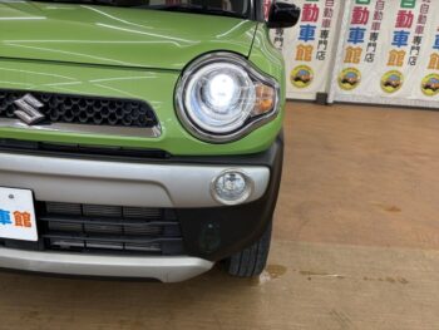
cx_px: 220
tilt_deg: -18.3
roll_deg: -3.8
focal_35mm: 26
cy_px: 165
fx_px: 330
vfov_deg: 53.1
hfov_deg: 67.3
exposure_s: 1/100
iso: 50
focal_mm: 5.96
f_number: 1.6
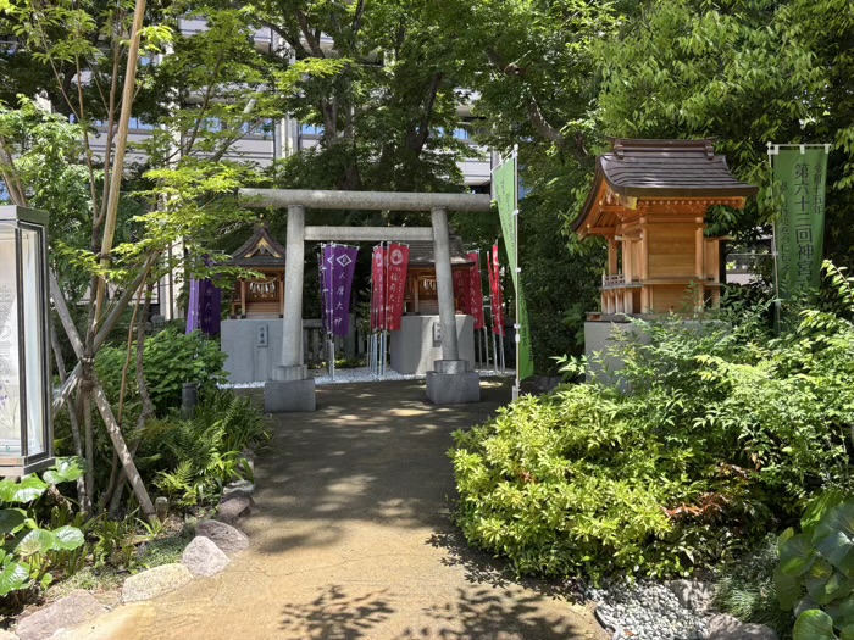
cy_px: 320
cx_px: 427
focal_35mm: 26
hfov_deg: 67.3
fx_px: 641
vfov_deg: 53.1
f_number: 1.6
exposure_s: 1/368
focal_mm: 5.96
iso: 50
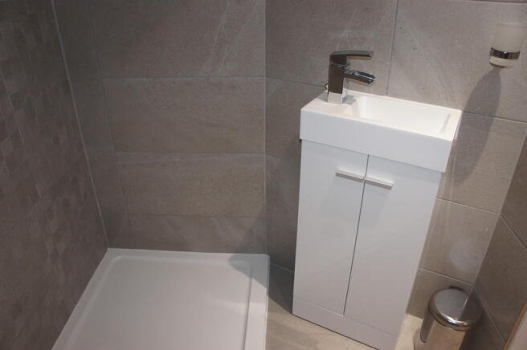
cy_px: 175
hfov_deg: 67.4
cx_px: 264
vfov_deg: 47.8
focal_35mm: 27
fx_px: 395
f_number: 3.5
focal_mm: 18
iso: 640
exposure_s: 1/60
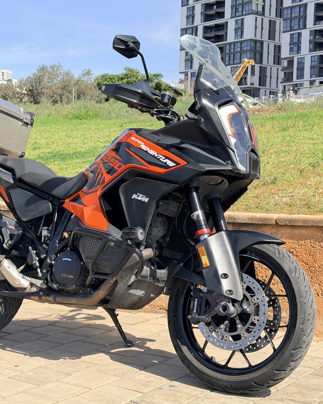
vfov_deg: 30.0
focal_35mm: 63
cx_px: 116
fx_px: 753
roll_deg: -0.6
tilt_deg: -2.7
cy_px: 202
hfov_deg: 24.1
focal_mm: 6.76
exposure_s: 1/2494
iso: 100
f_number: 1.78
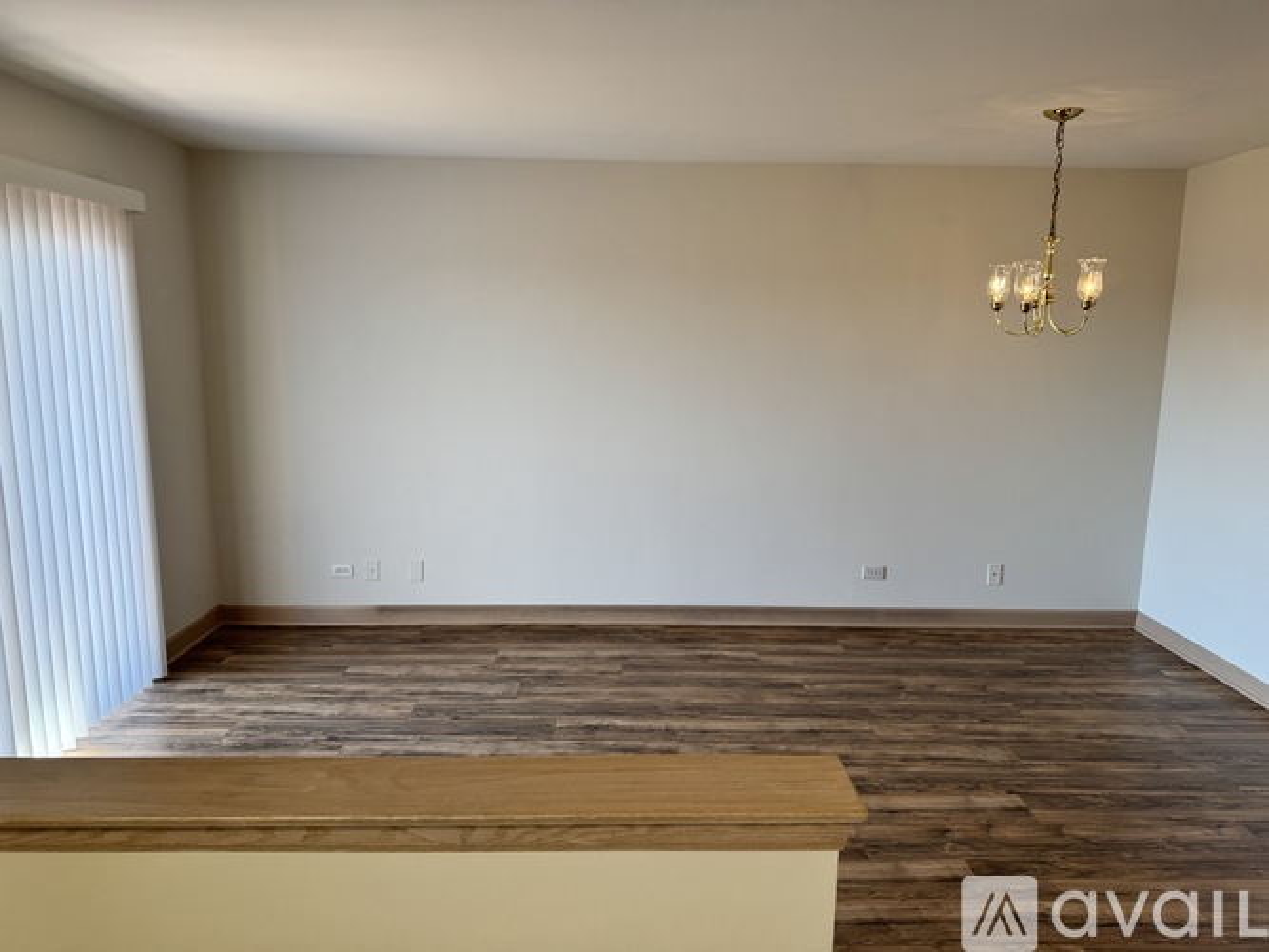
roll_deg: -0.6
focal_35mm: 24
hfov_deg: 71.6
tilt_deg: -10.6
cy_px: 476
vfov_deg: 56.8
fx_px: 880
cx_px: 634
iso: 50
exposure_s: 1/135
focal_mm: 6.76
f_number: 1.78
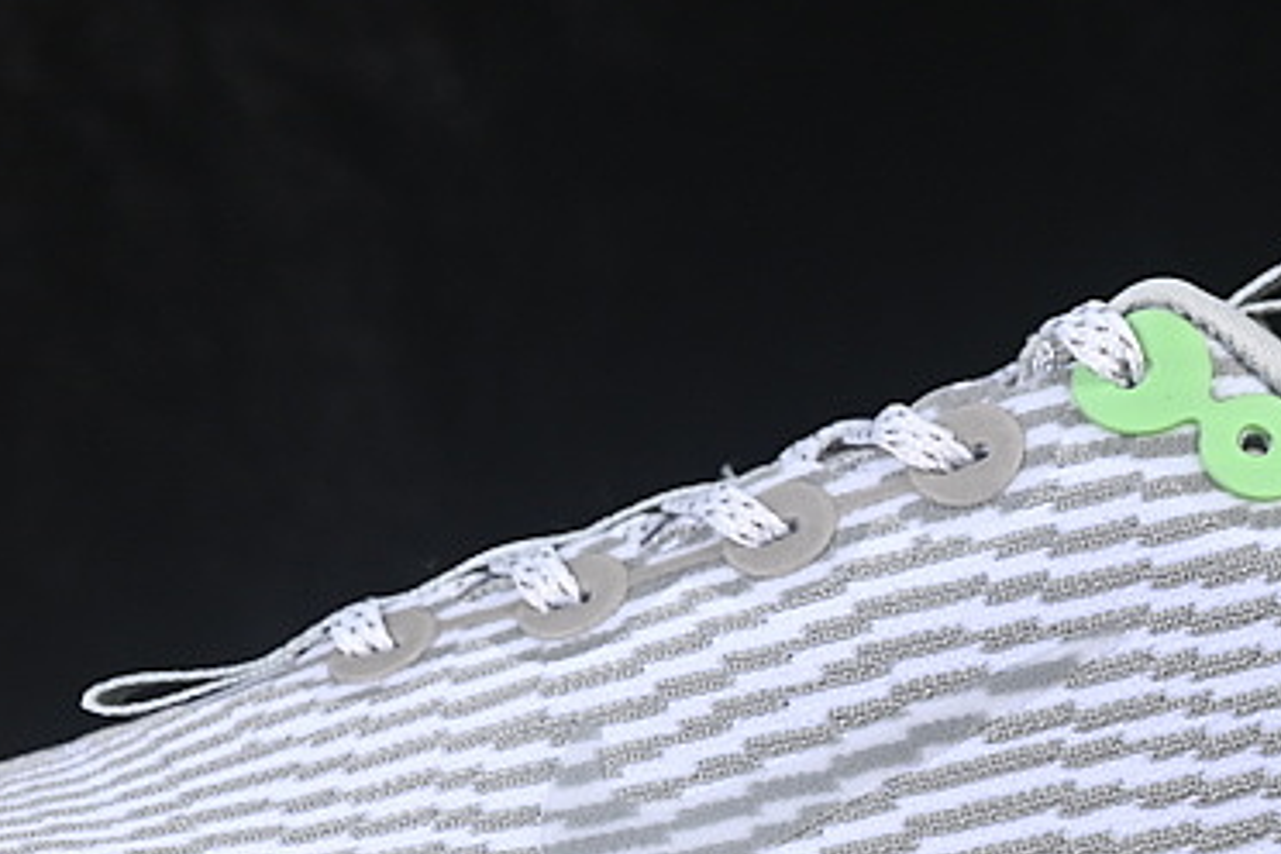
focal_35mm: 218
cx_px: 923
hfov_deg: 9.4
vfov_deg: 6.3
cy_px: 589
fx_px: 7757
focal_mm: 50
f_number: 8
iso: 160
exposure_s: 1/80
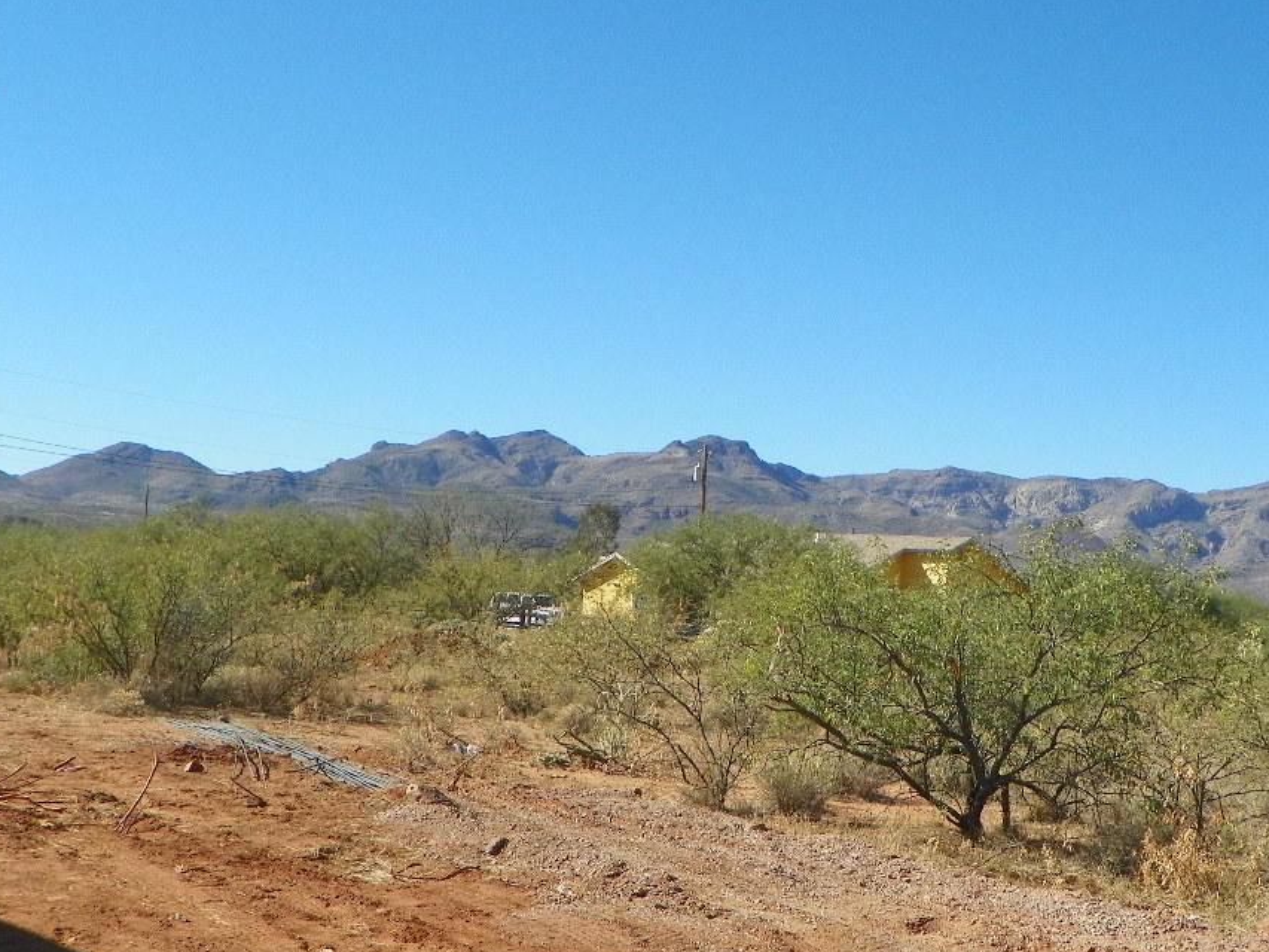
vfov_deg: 30.2
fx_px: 1760
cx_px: 817
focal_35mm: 48
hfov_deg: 39.3
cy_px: 562
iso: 64
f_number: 5.6
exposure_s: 1/250
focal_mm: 5.7
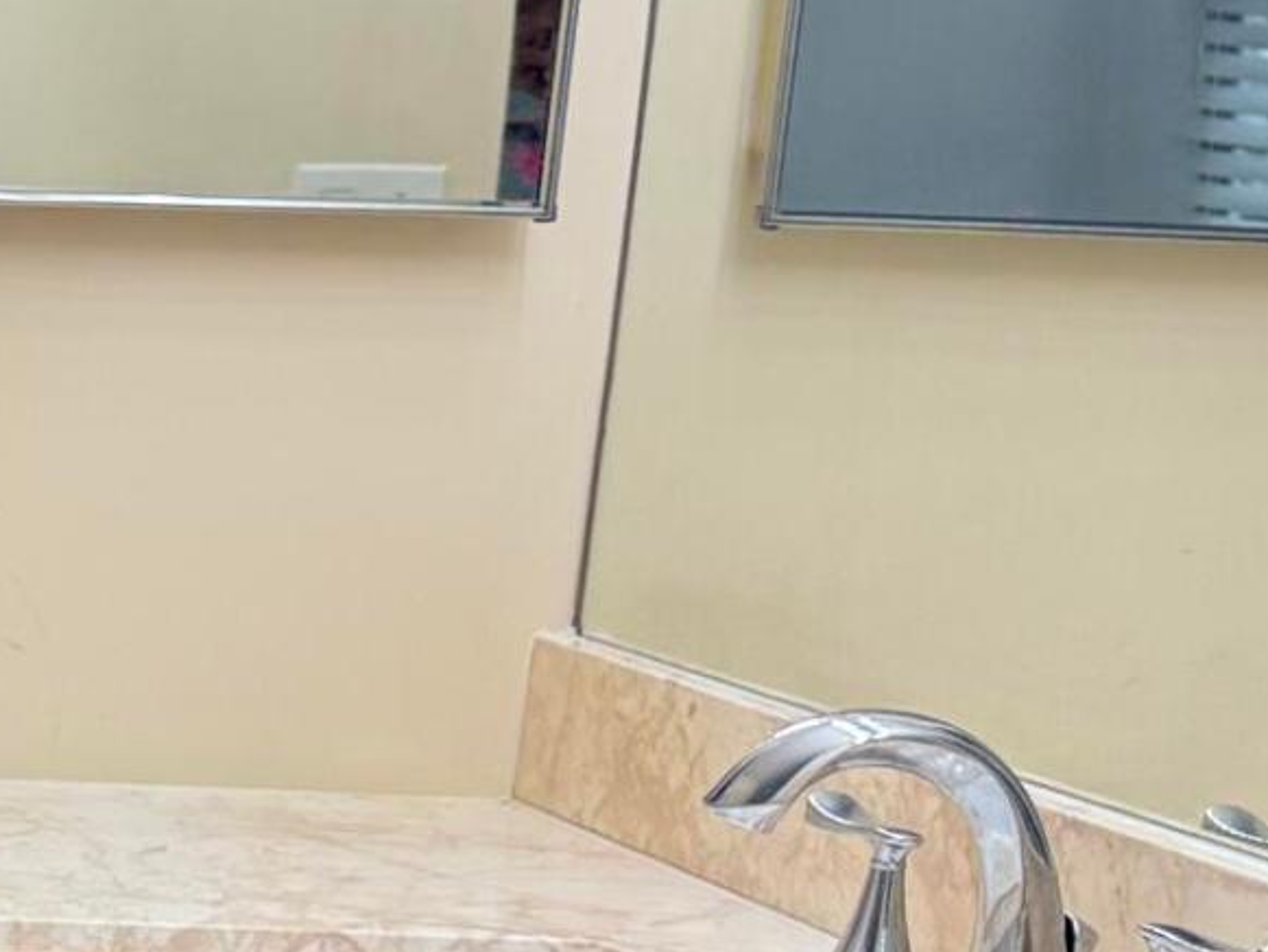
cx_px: -1353
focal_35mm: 119
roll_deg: -2.4
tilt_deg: -12.3
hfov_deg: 13.8
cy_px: 939
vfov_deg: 12.3
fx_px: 4360
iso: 125
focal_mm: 6.76
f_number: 1.78
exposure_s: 1/120
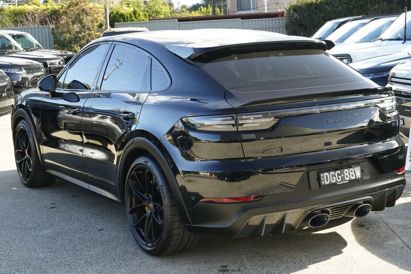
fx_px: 571
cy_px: 137
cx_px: 206
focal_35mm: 50
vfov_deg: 27.0
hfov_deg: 39.6
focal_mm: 50
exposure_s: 1/160
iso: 1000
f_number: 7.1
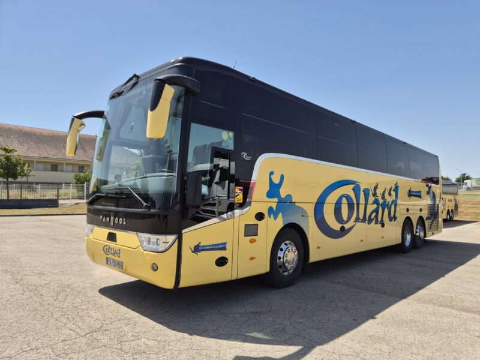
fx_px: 319
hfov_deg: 73.9
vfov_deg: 58.9
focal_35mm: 23
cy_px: 180
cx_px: 240
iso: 25
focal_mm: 5.4
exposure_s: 1/1624
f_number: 1.8
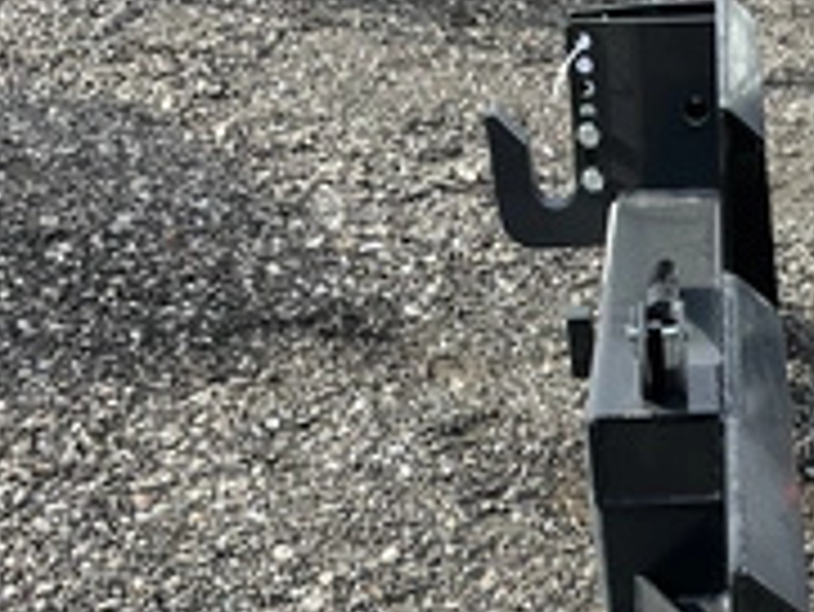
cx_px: 670
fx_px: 1506
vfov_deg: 22.6
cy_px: 513
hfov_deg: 29.4
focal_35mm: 64
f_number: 1.8
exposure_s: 1/442
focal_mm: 3
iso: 25
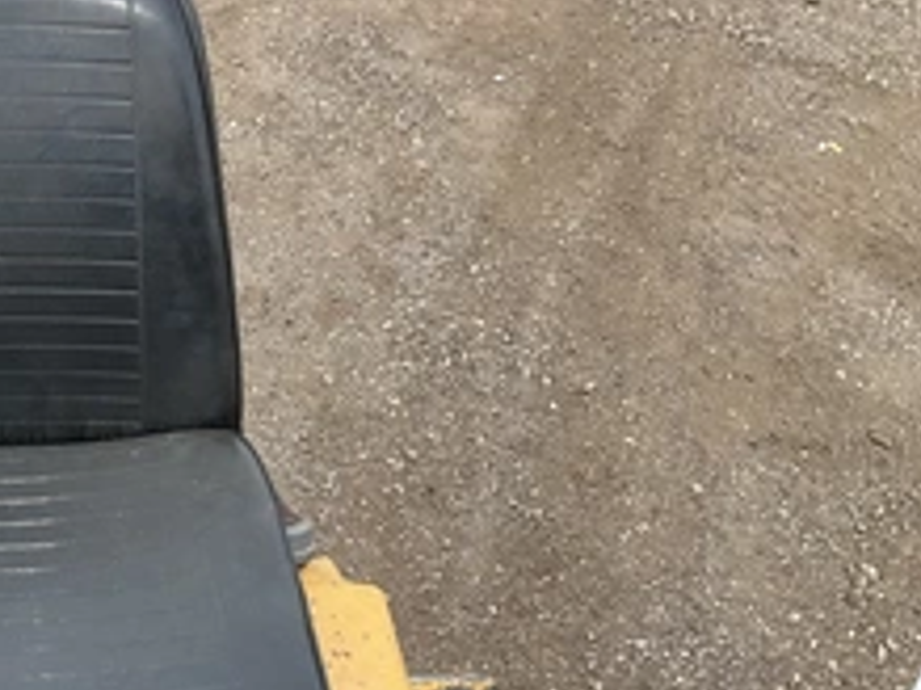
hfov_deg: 34.2
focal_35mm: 53
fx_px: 1409
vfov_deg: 27.3
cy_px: 454
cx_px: 93
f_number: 1.8
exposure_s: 1/635
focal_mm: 3
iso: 25
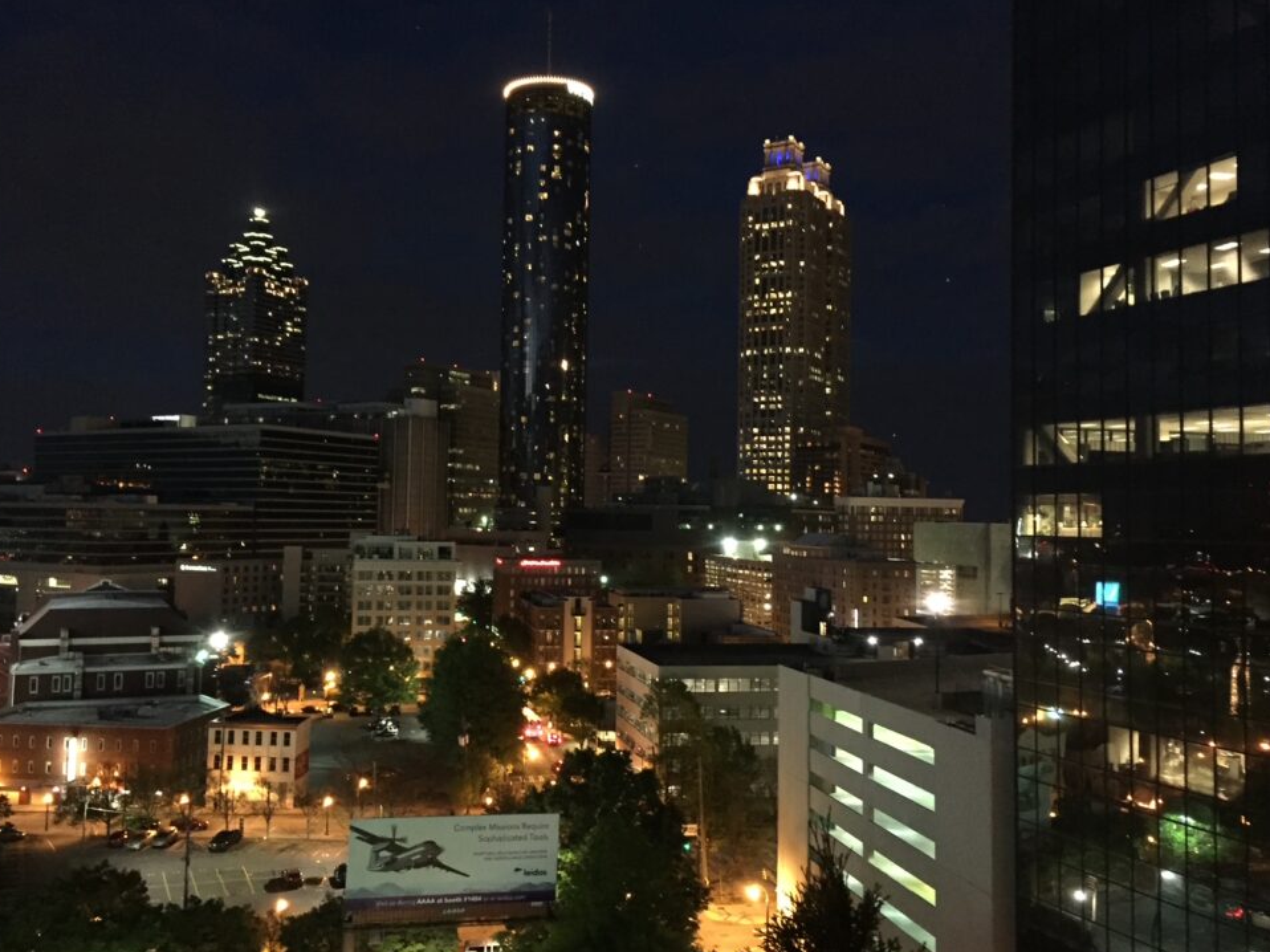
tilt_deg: +3.0
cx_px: 595
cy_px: 455
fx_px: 1137
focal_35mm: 31
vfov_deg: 45.4
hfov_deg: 58.3
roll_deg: -1.4
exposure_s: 1/15
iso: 500
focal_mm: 4.15
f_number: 2.2
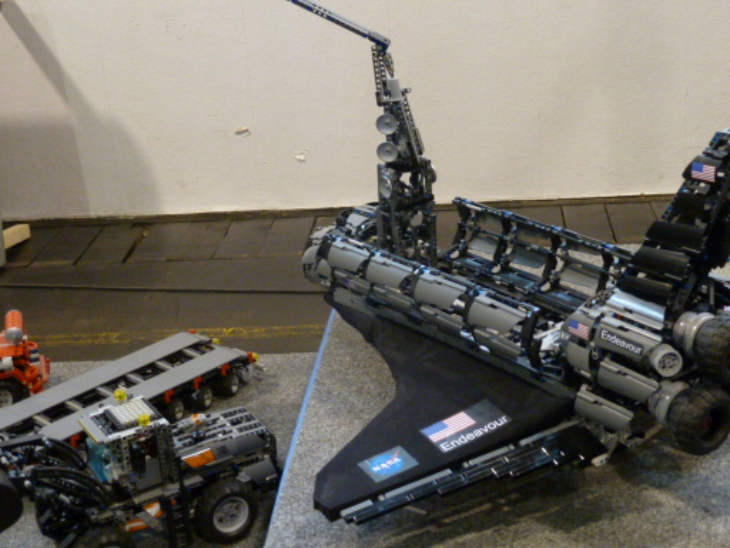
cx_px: 443
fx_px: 1160
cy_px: 240
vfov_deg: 26.5
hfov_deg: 34.8
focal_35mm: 55
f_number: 3.7
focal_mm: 7.3
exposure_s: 1/25
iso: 400
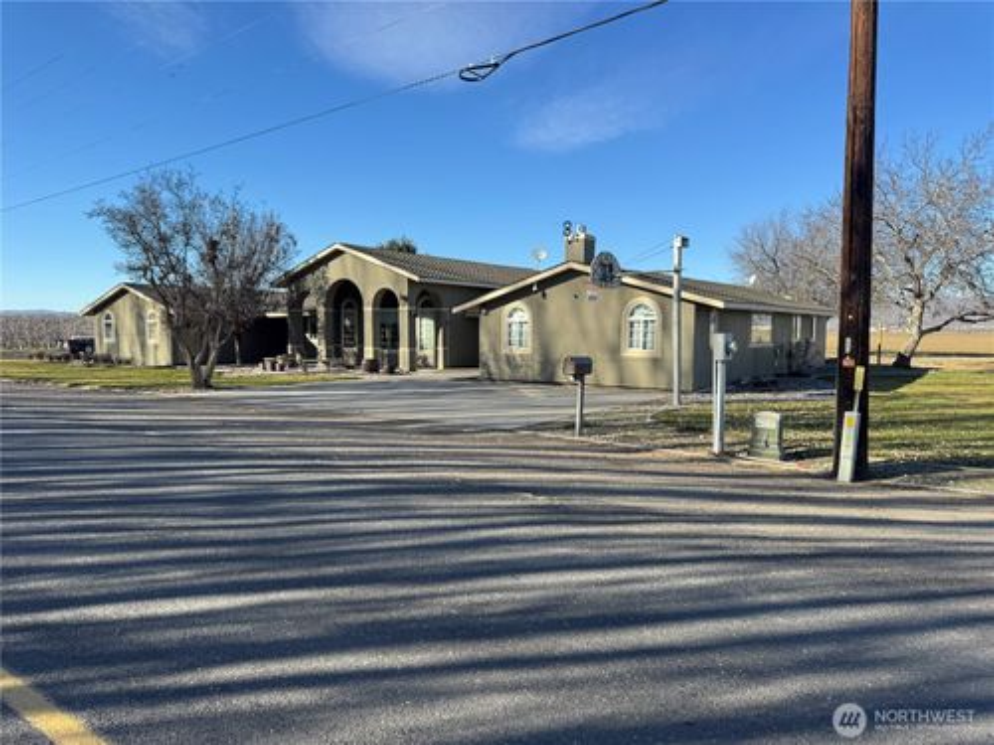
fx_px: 689
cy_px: 372
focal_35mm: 24
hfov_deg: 71.6
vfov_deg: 56.8
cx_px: 497
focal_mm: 6.76
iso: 80
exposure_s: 1/1456
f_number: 1.78
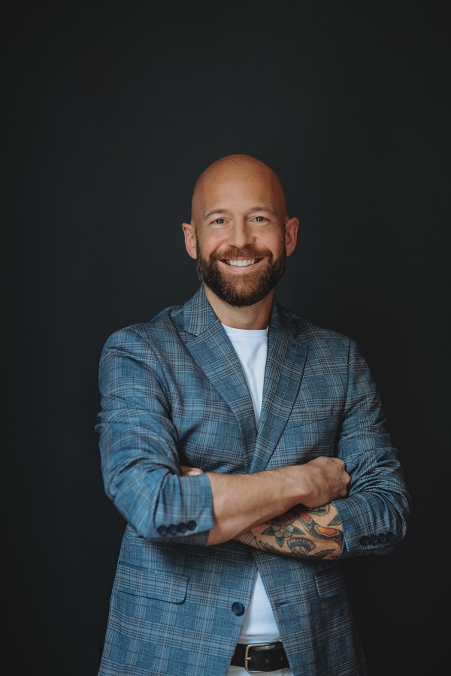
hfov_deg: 13.0
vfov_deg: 19.5
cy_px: 338
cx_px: 226
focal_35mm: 105
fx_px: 1973
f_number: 1.8
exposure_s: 1/160
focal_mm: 105
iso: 320
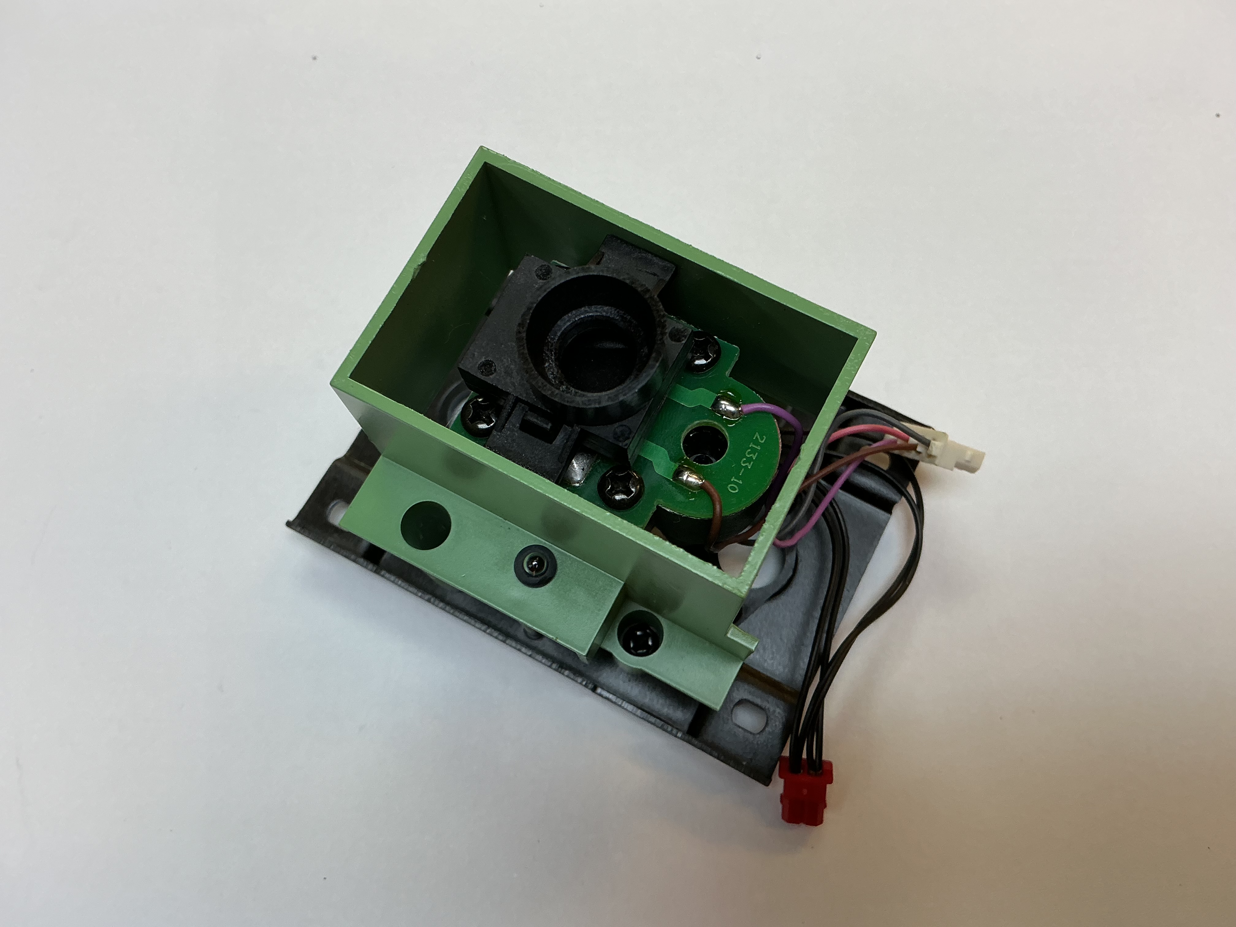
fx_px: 1035
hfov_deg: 61.7
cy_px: 464
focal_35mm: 29
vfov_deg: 48.2
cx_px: 618
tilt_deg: -74.8
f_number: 1.8
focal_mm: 3
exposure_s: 1/120
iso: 32
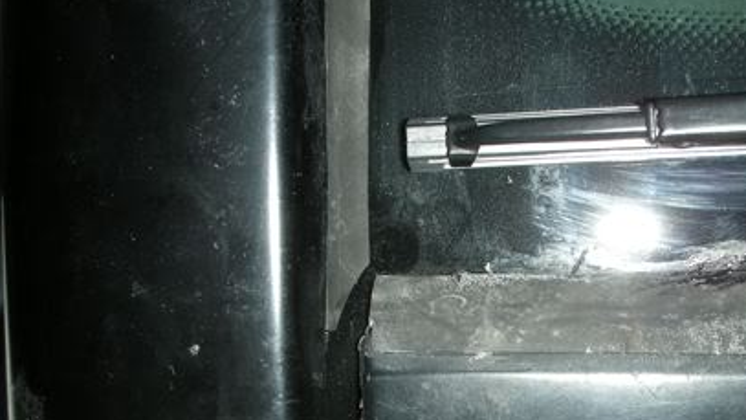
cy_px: 372
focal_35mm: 60
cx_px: 363
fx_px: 1187
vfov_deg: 19.7
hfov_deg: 34.9
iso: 50
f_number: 2.8
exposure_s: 1/60
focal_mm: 5.8
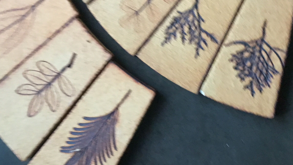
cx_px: 115
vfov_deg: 25.8
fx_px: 357
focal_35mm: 46
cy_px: 53
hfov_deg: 44.3
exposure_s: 1/17
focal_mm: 3.3
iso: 200
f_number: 2.4
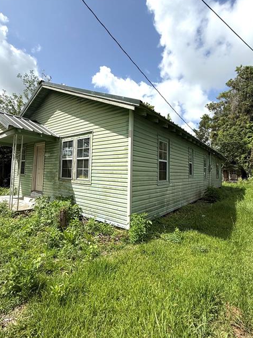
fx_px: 166
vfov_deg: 91.0
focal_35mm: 17
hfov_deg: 74.7
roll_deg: -2.3
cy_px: 164
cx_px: 122
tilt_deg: +3.9
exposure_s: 1/2611
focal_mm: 2.22
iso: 50
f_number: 2.2
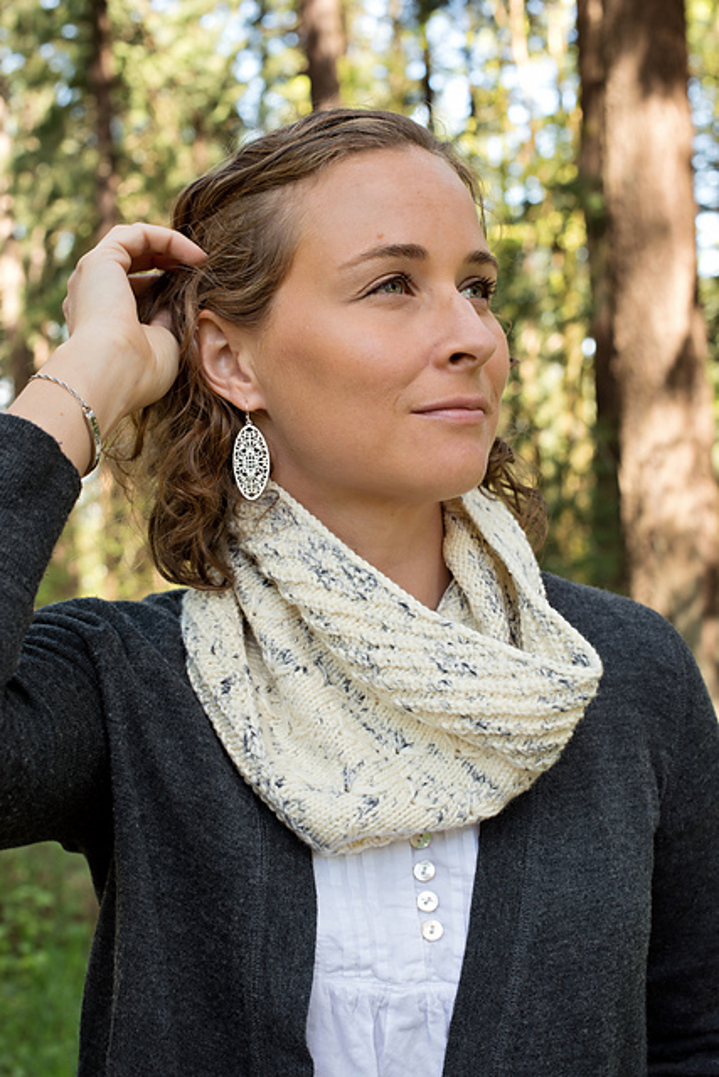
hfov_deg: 27.0
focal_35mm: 50
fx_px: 1497
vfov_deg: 39.6
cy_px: 538
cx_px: 360
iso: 320
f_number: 7.1
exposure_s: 1/60
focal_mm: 50
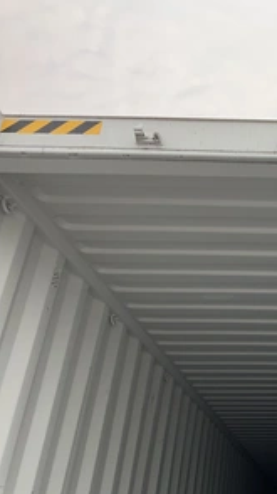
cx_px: 334
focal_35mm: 43
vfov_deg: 47.4
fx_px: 562
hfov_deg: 24.9
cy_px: 245
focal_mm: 3
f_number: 1.8
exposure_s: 1/294
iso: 25
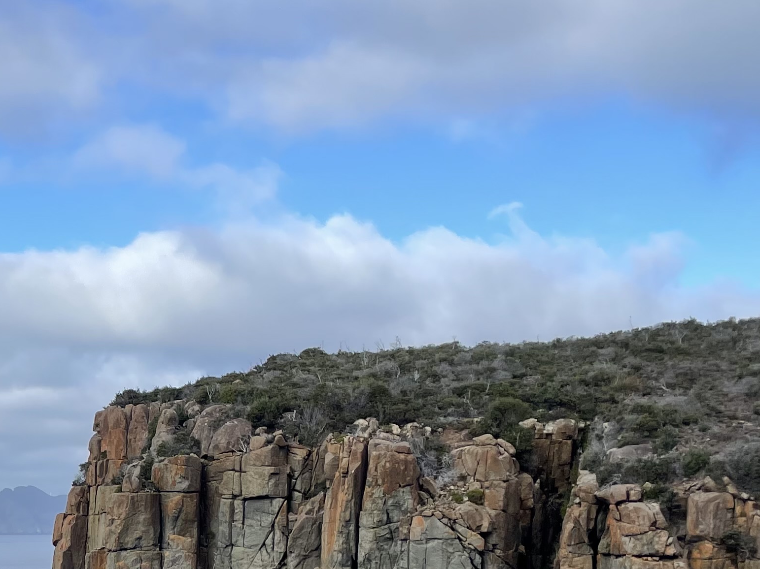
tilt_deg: -0.7
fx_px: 1493
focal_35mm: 68
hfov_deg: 26.3
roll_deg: -0.2
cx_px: -84
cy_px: 602
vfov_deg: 20.7
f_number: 1.6
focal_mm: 4.2
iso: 32
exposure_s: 1/2959
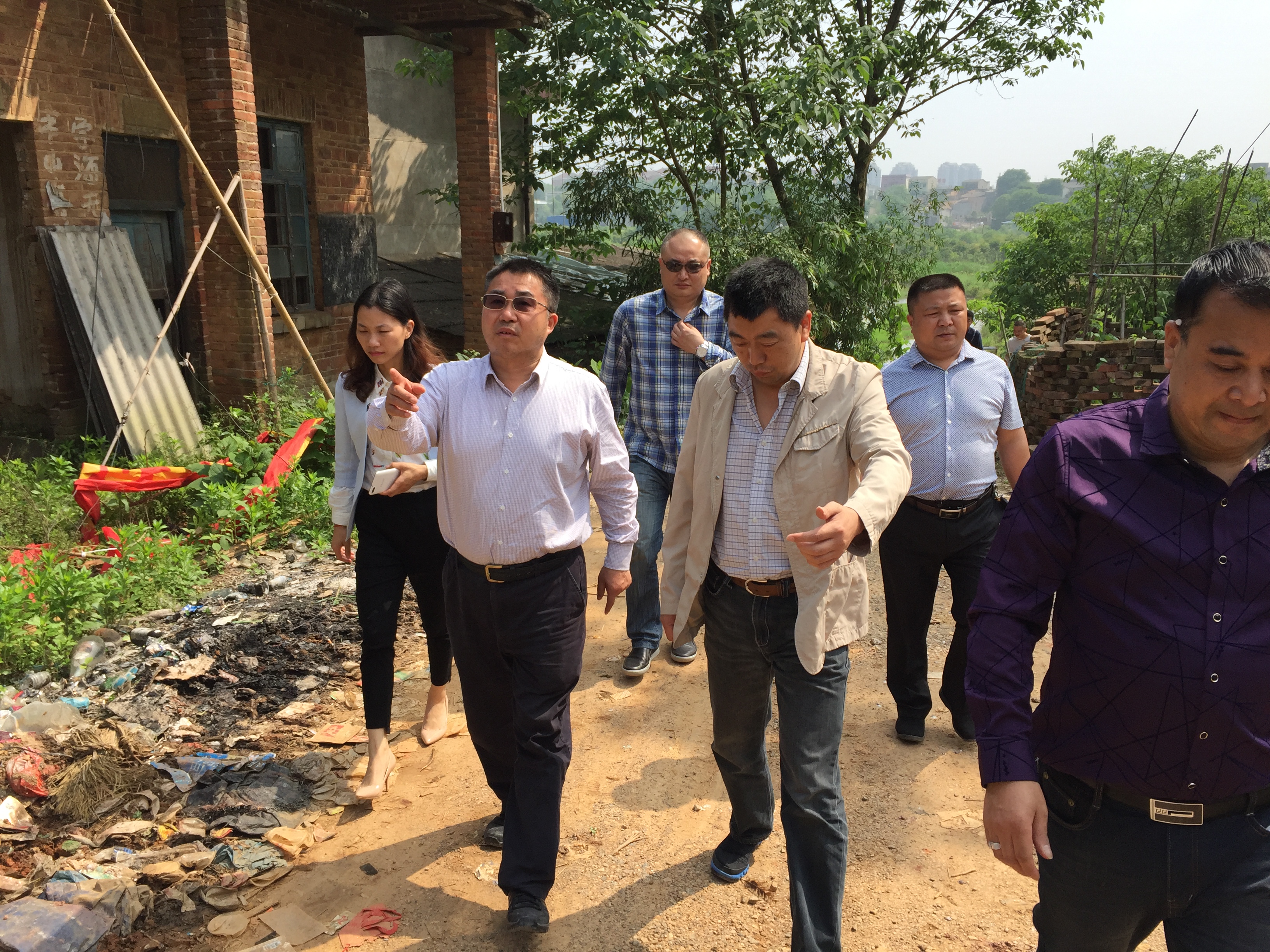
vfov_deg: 48.2
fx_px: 1064
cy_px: 476
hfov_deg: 61.7
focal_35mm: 29
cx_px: 635
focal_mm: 4.15
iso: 32
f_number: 2.2
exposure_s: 1/1276
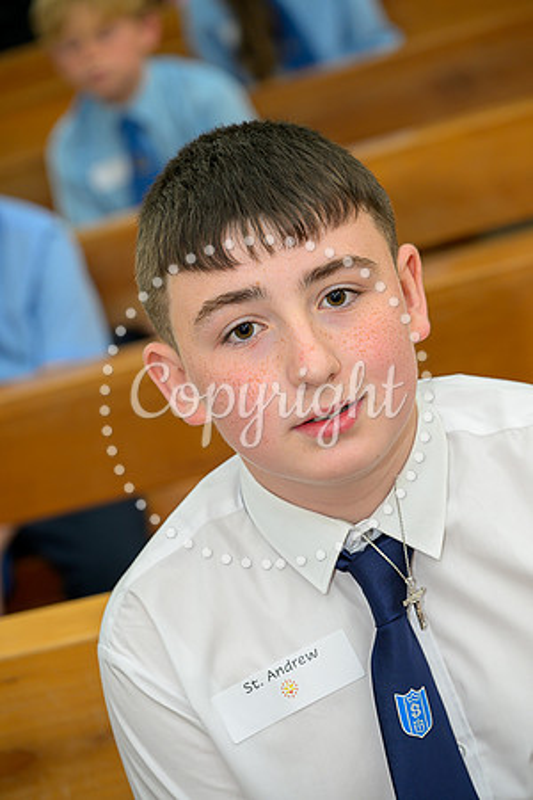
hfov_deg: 13.0
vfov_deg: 19.5
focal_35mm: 105
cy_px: 400
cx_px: 266
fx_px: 2332
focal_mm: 105
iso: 320
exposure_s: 1/50
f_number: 5.6
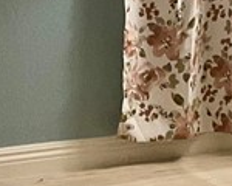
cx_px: 329
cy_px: -160
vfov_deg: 7.7
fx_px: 1325
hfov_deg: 9.8
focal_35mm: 193
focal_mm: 3
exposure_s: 1/60
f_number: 1.8
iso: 250
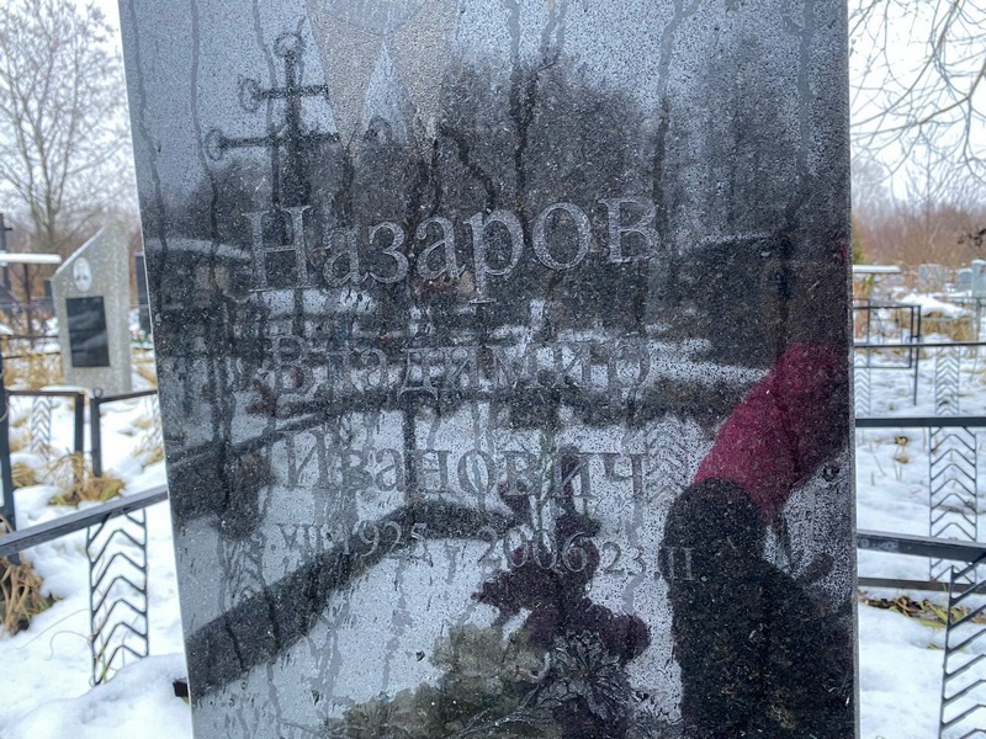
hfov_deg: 67.3
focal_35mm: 26
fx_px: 741
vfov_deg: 53.1
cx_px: 493
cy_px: 370
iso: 125
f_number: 1.8
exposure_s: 1/60
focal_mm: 4.25
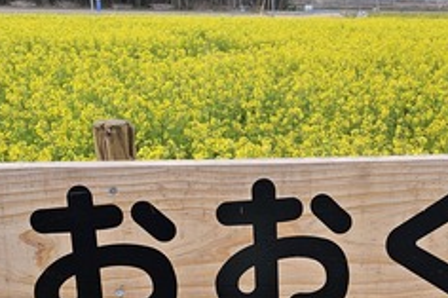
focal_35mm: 60
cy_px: 279
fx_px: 746
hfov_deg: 33.2
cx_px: 294
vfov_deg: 22.0
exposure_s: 1/207
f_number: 1.7
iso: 80
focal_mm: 6.3
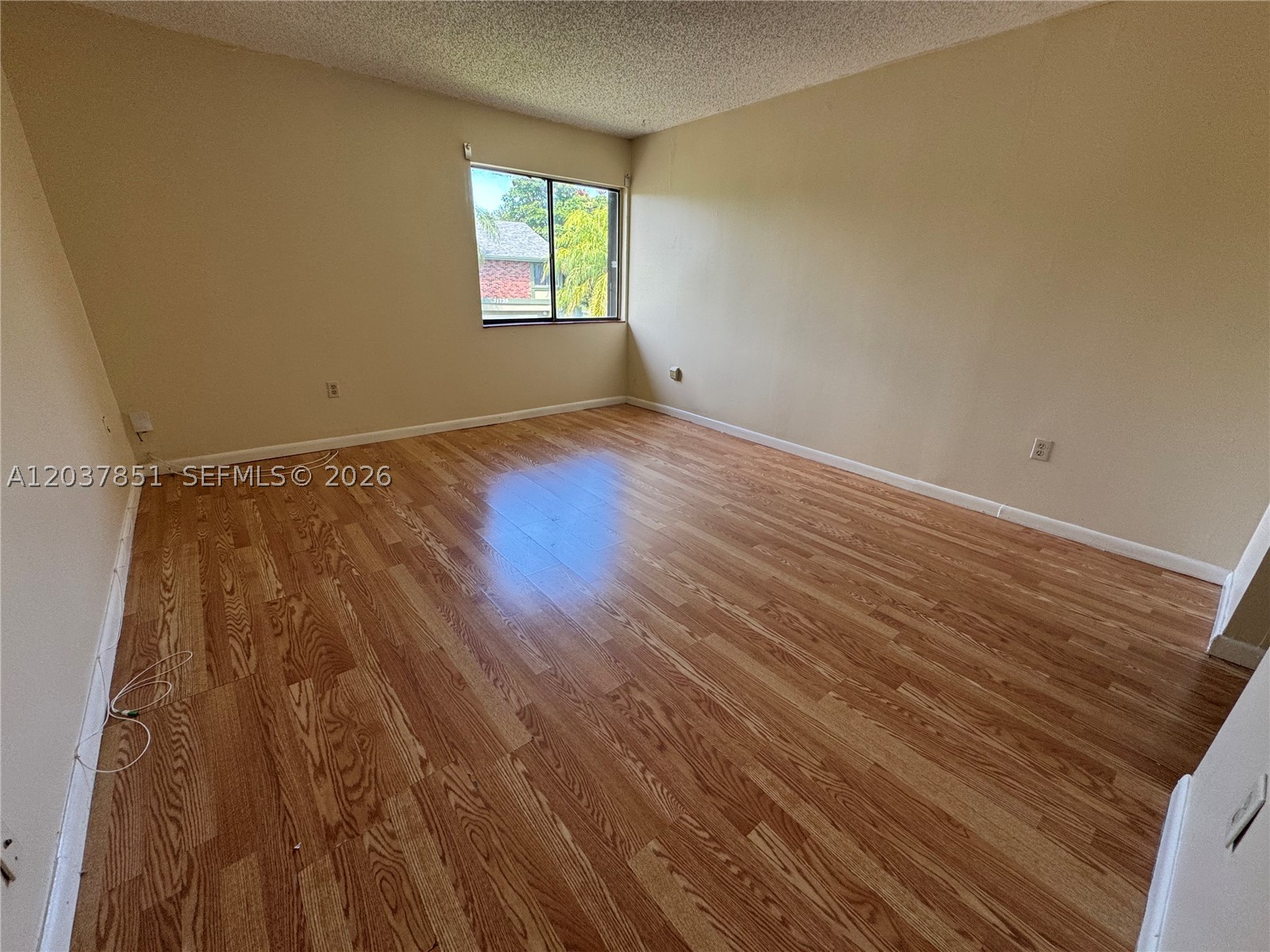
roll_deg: -1.9
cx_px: 635
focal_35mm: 14
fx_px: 514
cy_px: 476
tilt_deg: -21.1
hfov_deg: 102.1
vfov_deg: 85.7
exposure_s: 1/120
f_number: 2.2
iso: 100
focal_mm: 2.22
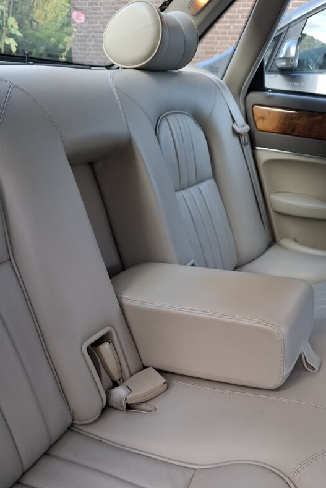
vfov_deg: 59.3
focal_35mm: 31
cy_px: 314
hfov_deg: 42.3
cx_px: 155
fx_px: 421
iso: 80
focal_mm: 5.54
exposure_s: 1/100
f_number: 1.8
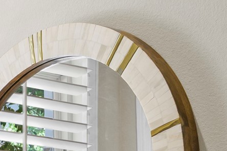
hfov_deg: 12.2
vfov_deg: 8.7
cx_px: -246
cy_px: 332
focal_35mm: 147
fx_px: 926
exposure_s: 1/8
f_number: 8
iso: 1250
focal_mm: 30
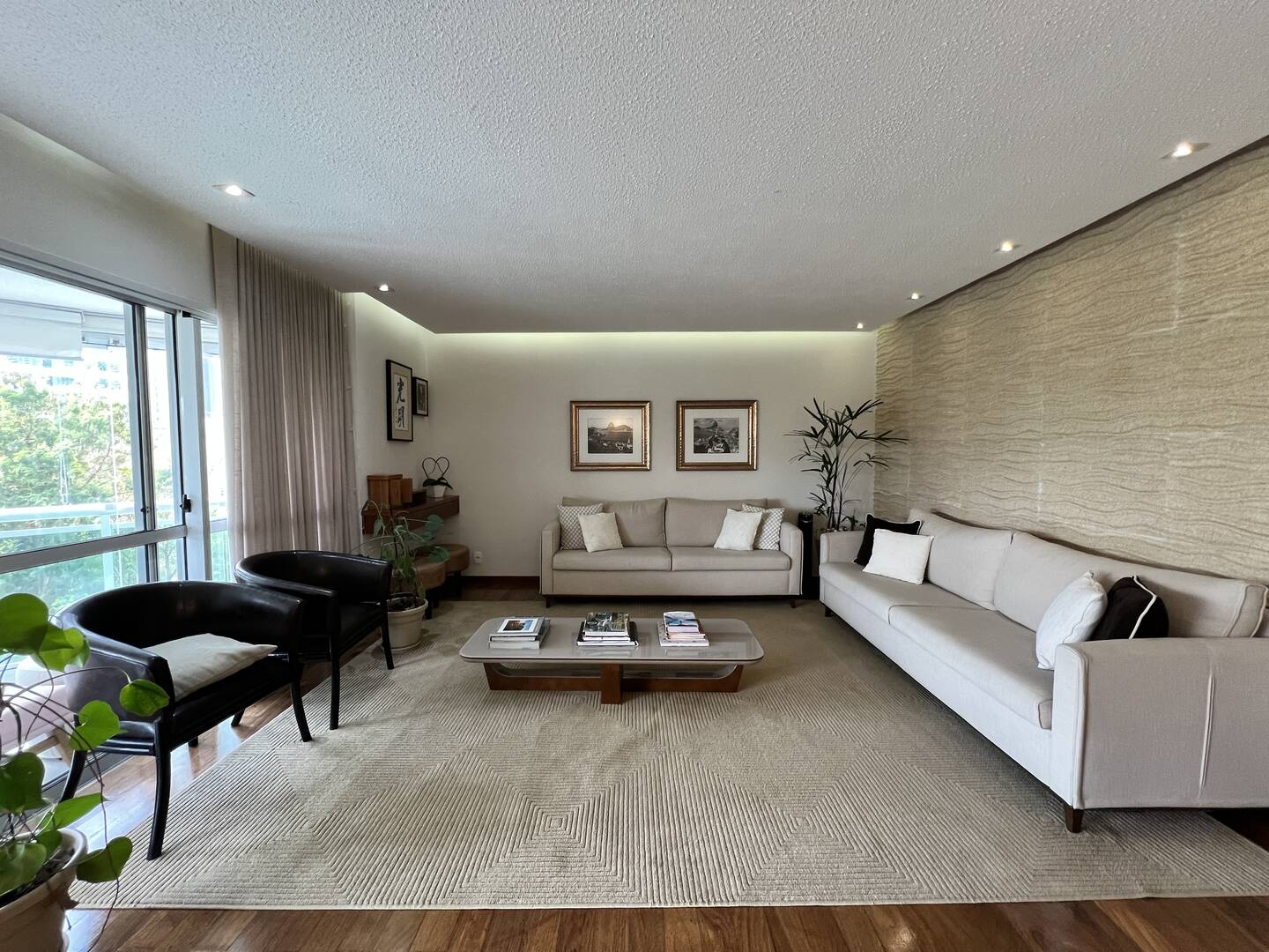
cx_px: 634
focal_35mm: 13
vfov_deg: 89.9
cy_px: 476
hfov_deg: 106.2
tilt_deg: -4.3
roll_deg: +0.3
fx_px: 477
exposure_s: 1/89
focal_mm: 1.57
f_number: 1.8
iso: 250
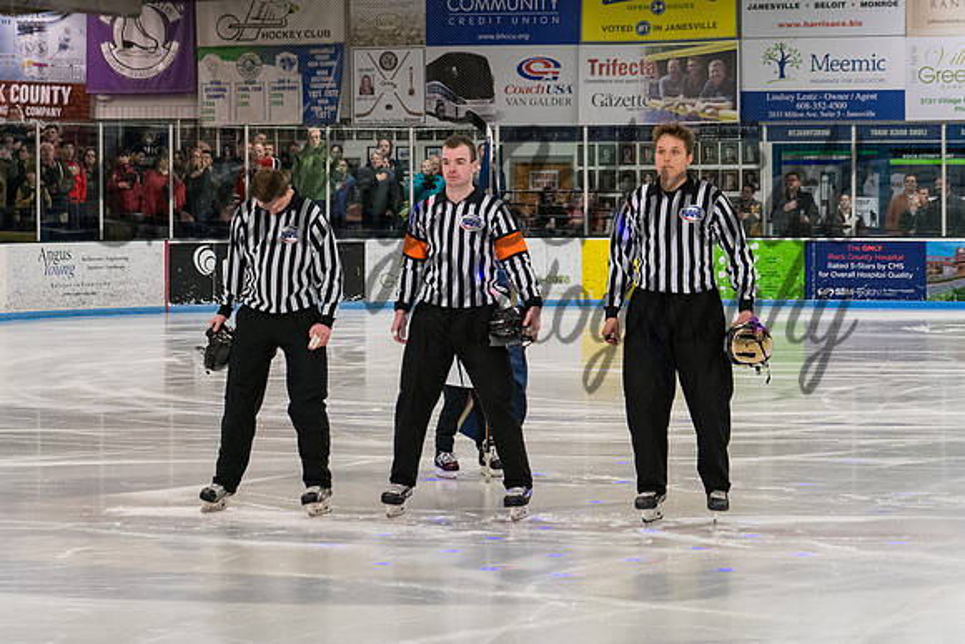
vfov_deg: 10.6
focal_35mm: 129
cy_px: 255
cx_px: 461
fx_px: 3471
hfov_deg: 15.8
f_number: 4.5
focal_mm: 62
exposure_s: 1/250
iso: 2500
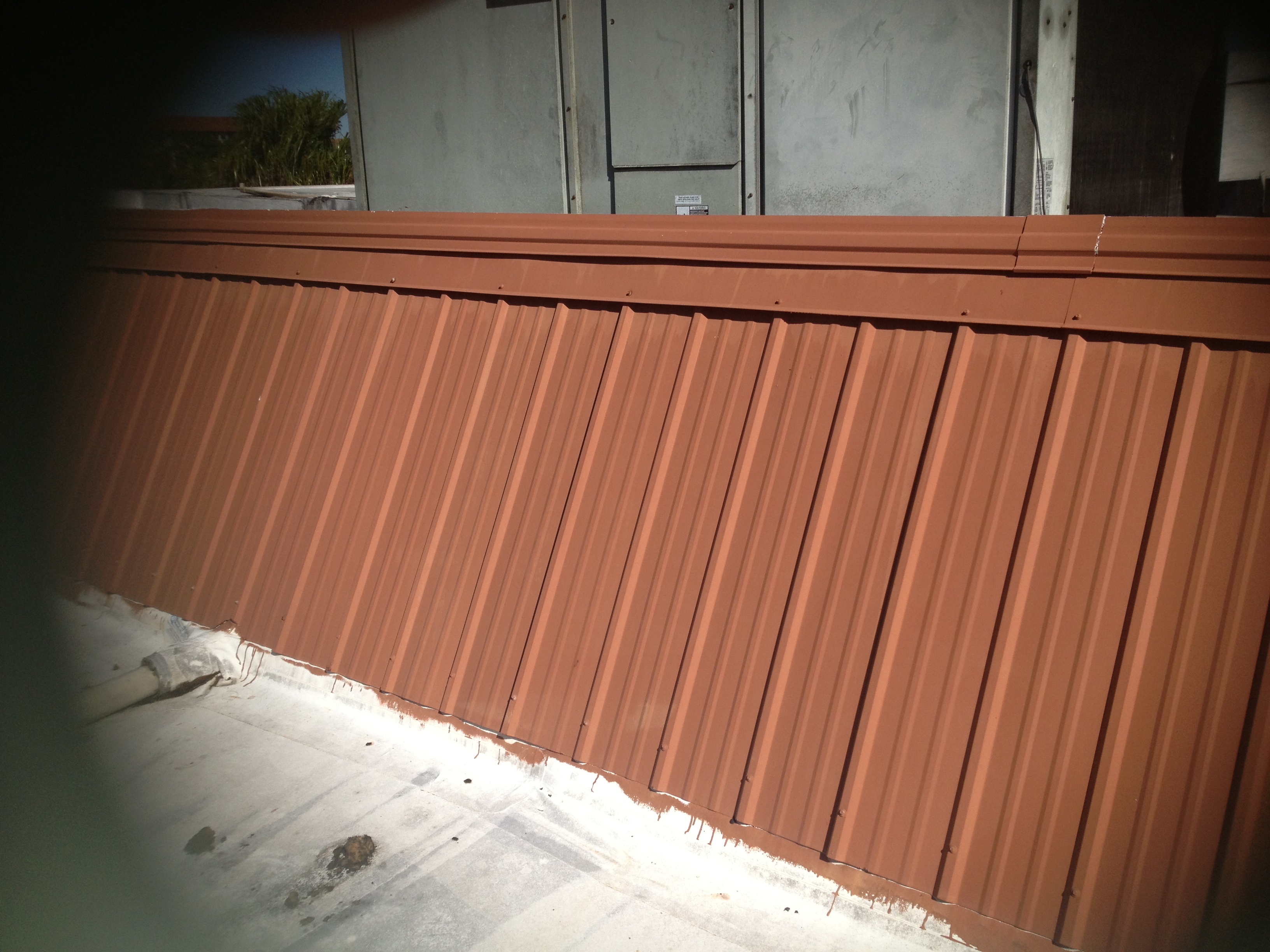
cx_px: 635
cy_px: 476
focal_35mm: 35
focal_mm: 4.28
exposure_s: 1/2513
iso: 50
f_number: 2.4
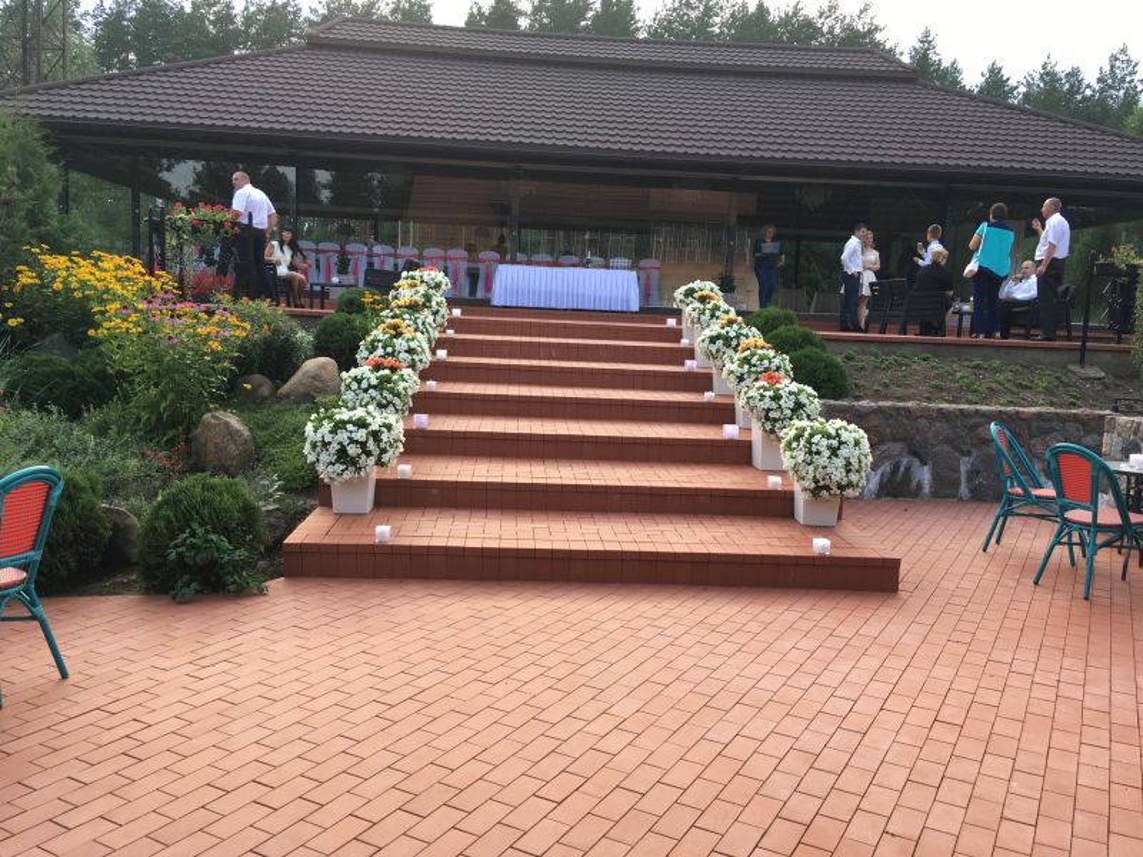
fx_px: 958
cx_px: 572
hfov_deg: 61.7
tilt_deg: -6.5
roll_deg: -2.7
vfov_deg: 48.2
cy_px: 428
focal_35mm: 29
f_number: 2.2
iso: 25
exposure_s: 1/127
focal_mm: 4.15
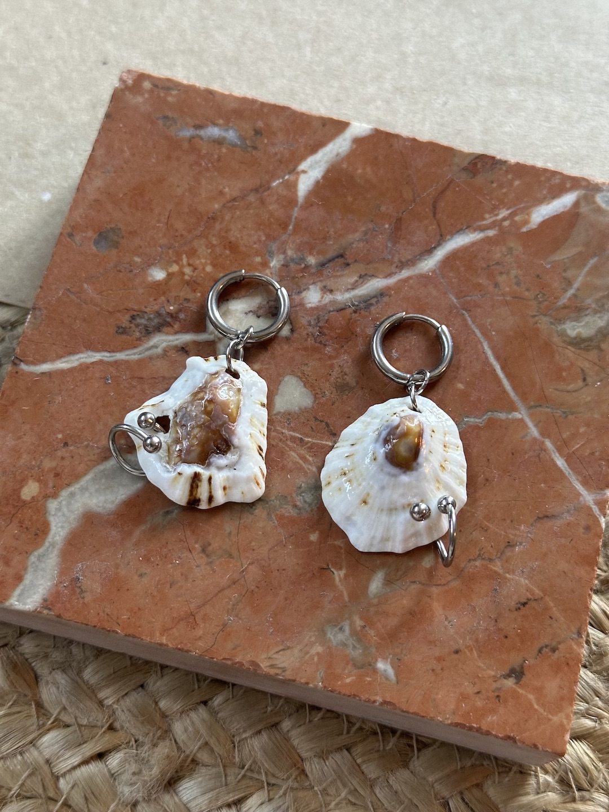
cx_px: 304
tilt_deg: -68.3
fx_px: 1126
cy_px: 406
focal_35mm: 48
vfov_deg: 39.7
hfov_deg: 30.3
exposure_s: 1/46
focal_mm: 6.86
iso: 250
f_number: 1.78
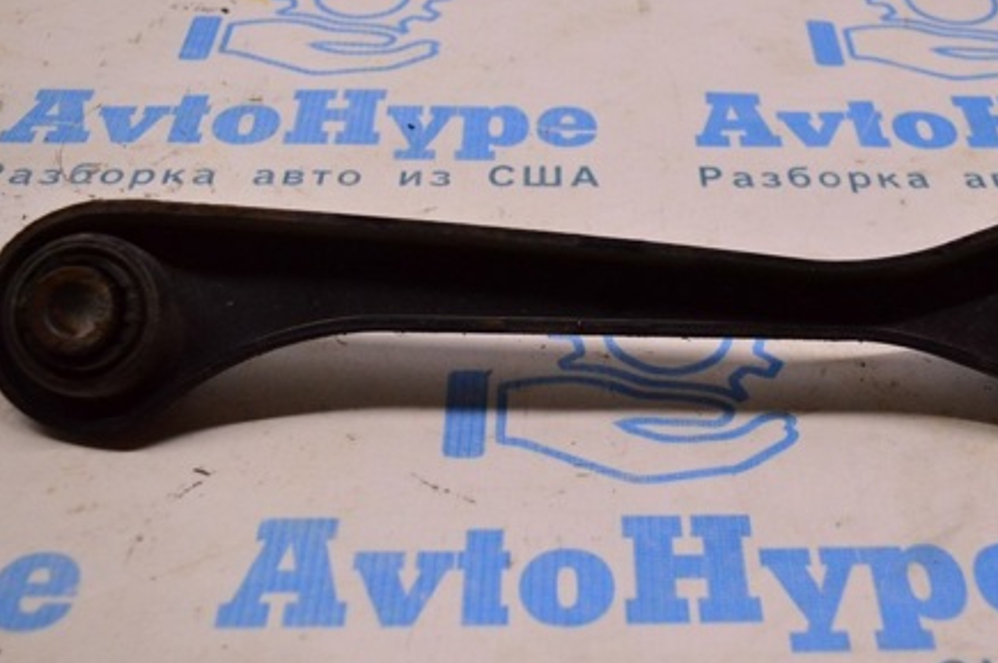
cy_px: 279
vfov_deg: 26.5
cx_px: 622
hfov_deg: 38.9
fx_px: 1405
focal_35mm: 51
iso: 1600
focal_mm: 23
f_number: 4
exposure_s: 1/400
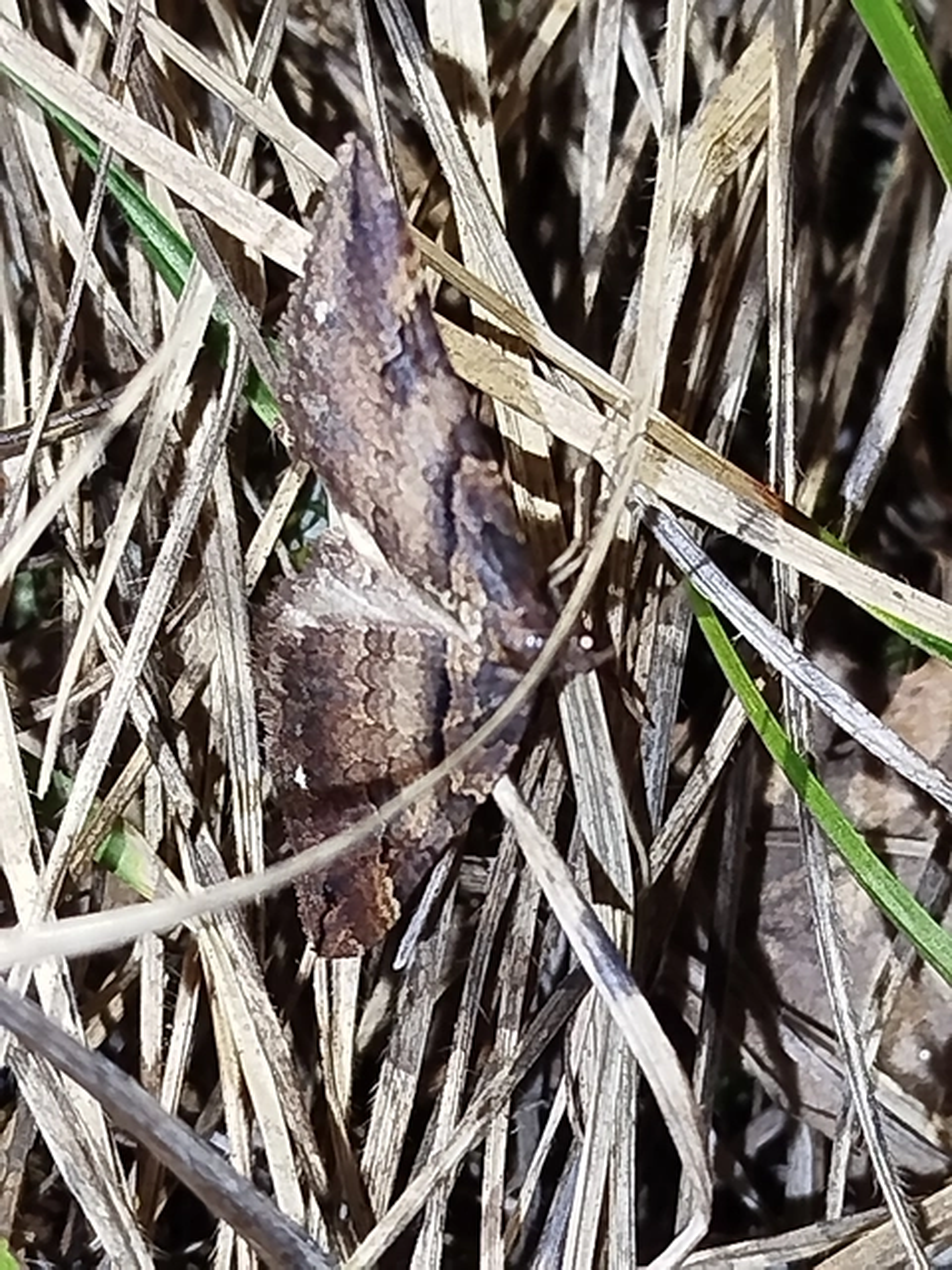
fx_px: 4364
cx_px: 476
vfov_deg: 16.6
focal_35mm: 119
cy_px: 635
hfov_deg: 12.5
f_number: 1.7
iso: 125
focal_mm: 5.31
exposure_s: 1/33
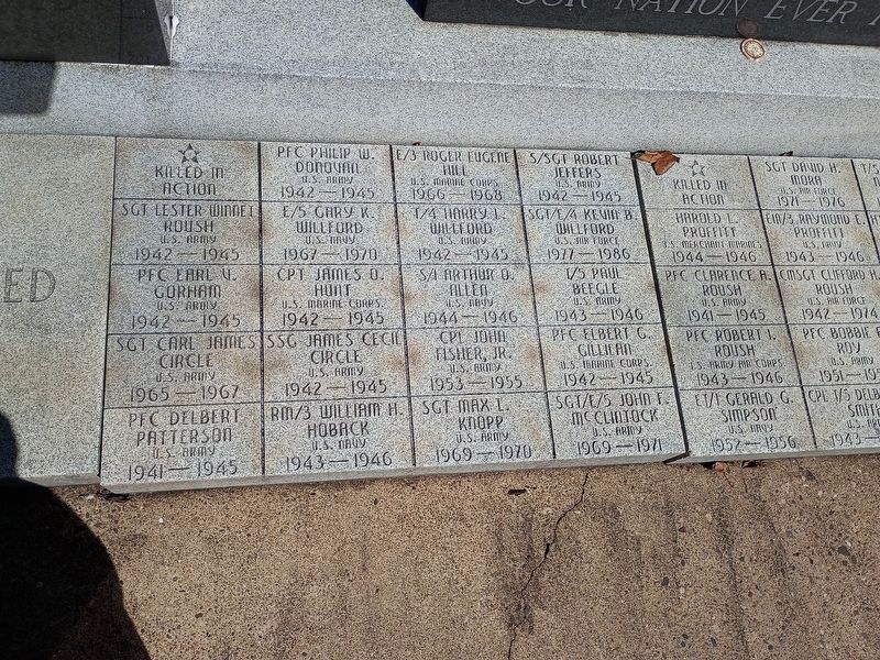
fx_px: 737
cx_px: 440
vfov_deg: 48.2
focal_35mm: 29
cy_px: 330
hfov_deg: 61.7
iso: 102
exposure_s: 1/1992
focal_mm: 4.27
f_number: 1.8
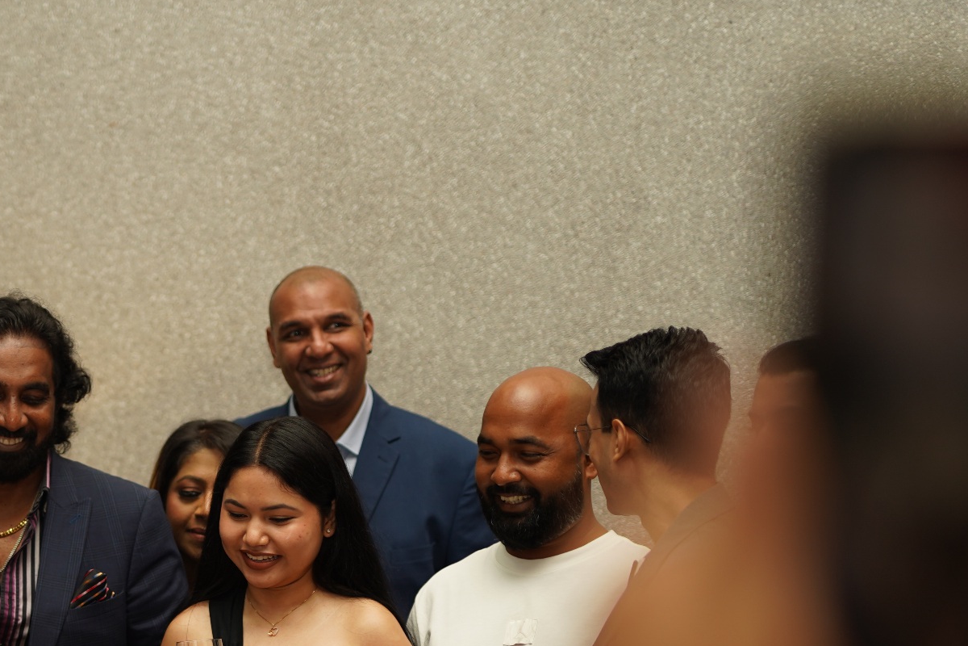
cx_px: 44
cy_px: 552
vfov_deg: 13.6
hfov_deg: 19.9
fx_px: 2689
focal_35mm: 100
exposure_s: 1/161
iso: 160
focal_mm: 50
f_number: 1.4
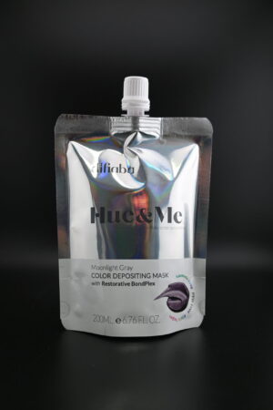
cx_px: 136
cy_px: 205
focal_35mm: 32
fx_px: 367
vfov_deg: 58.3
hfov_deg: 40.8
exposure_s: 1/30
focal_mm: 21.5
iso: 110
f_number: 4
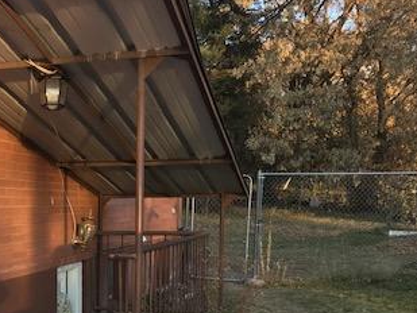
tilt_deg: -4.2
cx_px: 49
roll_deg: -1.0
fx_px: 699
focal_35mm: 58
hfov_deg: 31.8
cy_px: 267
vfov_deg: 24.7
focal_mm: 3.99
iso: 20
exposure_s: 1/123
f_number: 1.8
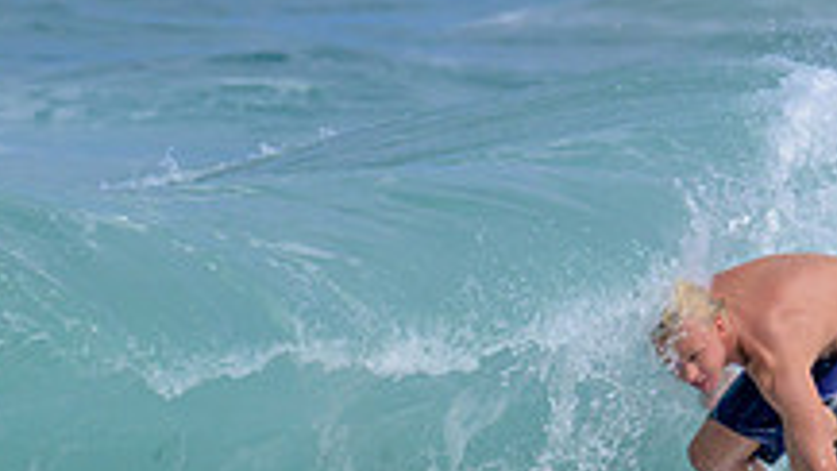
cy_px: 285
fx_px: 42185
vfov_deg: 0.6
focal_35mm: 1901
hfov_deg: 1.1
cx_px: 1186
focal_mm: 500
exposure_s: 1/2000
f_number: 11
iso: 400
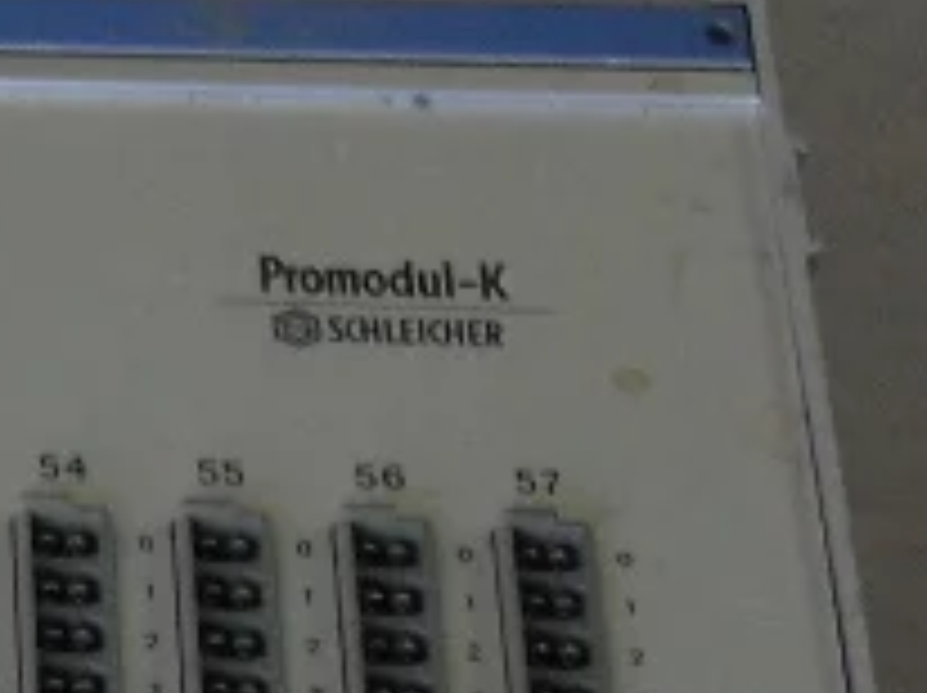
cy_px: 972
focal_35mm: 184
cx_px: -1269
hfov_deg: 9.6
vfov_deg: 7.9
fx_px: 4922
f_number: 2.8
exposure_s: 1/60
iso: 100
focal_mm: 6.3
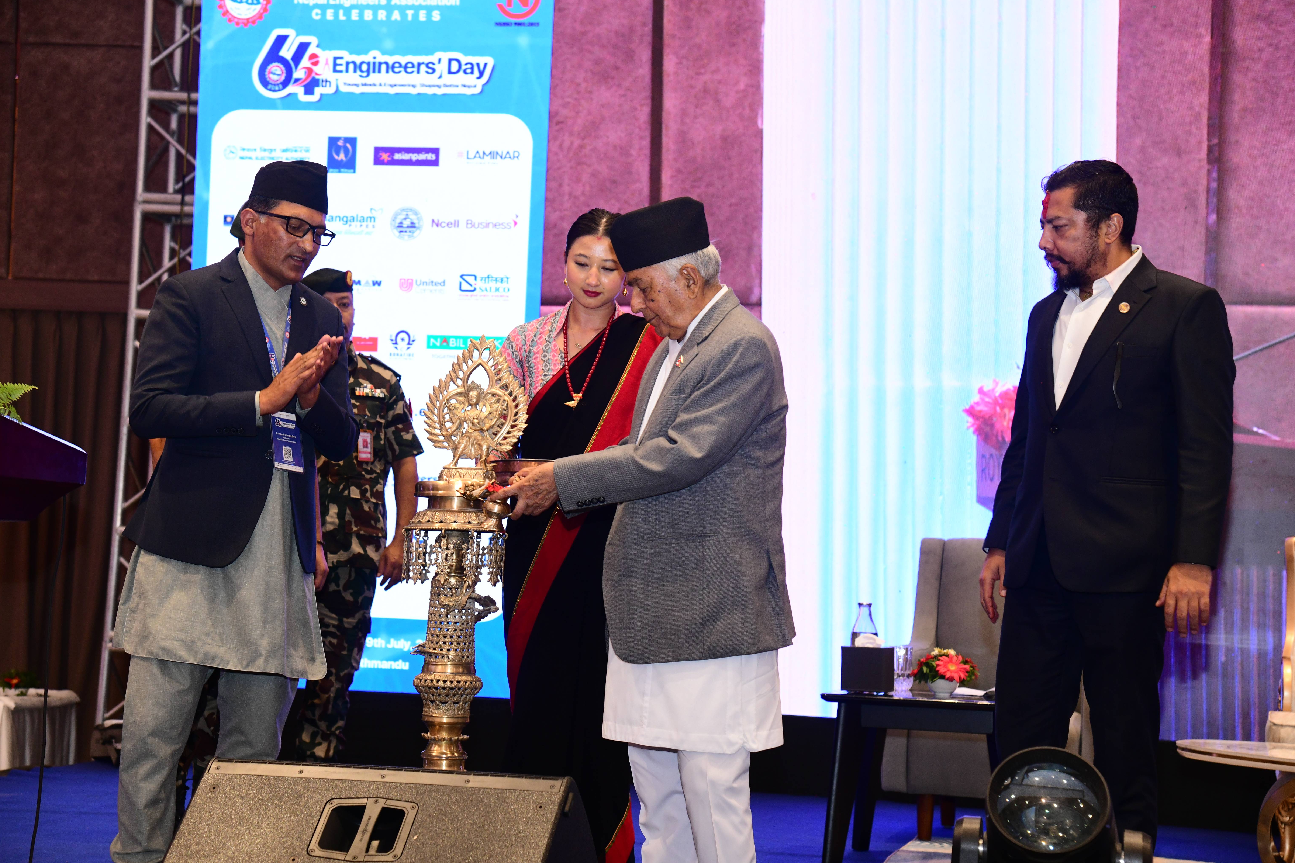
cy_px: 433
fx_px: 2410
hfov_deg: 30.1
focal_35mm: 67
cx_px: 639
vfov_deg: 20.3
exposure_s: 1/60
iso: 1600
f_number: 5
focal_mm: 66
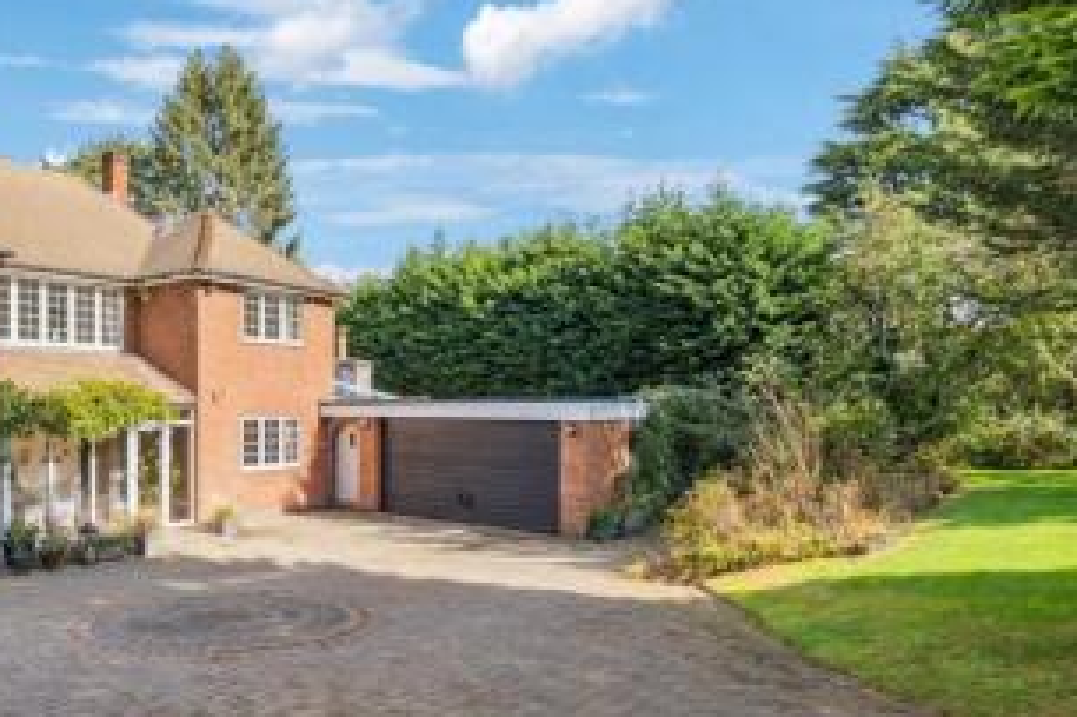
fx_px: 747
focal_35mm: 25
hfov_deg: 67.6
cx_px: 286
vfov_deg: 50.9
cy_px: 433
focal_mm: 16
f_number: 7.1
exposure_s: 1/400
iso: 320
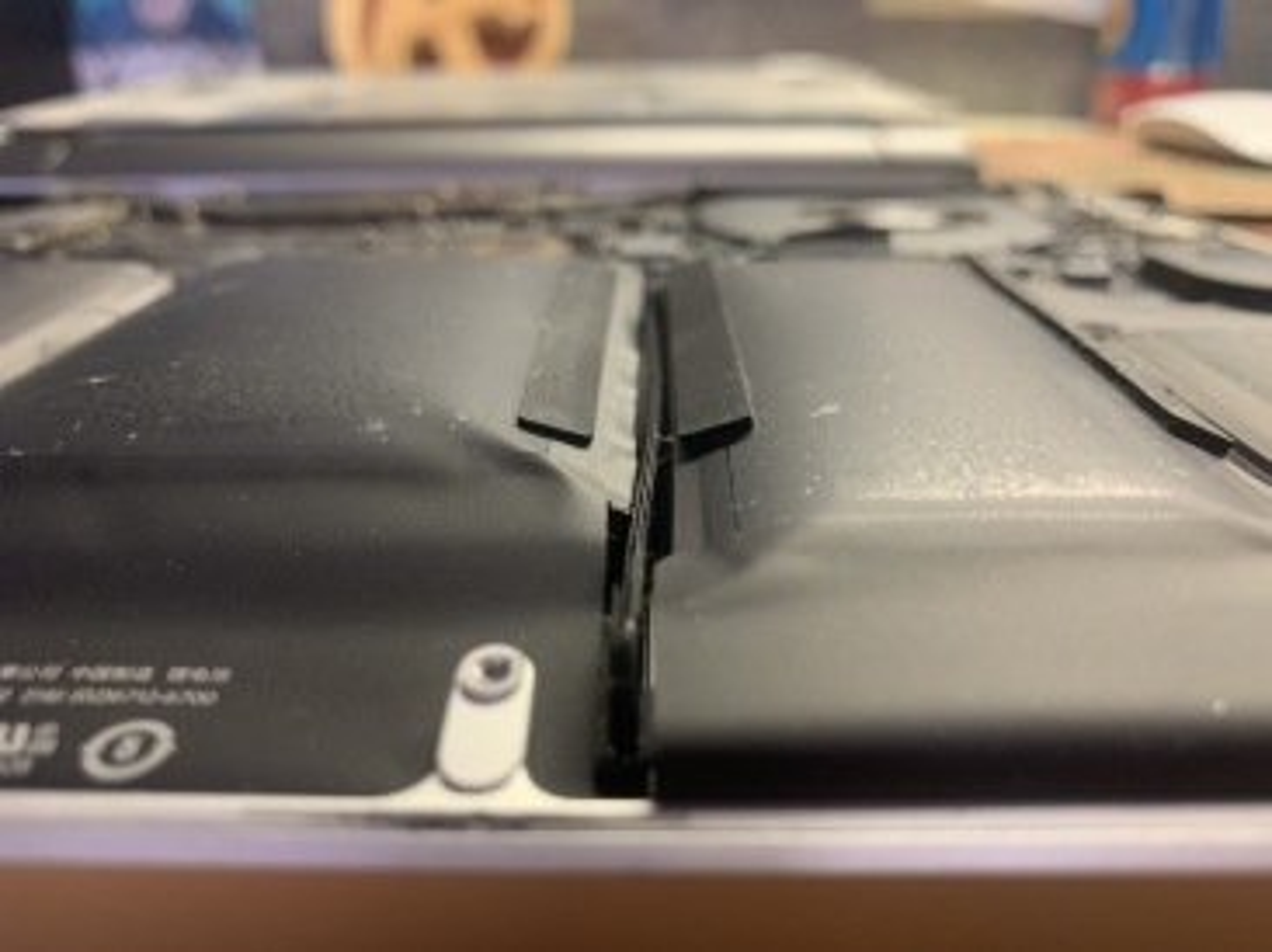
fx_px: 955
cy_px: 476
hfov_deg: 67.3
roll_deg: +1.2
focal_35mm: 26
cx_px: 636
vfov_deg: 53.0
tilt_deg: -21.1
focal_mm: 4.25
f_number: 1.8
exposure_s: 1/60
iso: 250
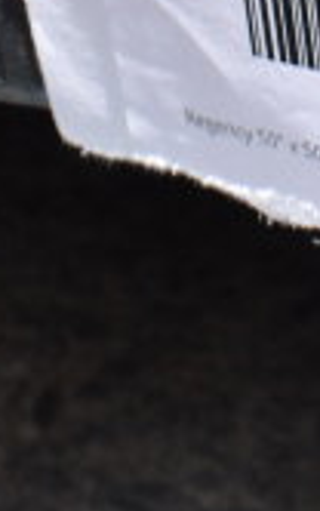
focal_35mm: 152
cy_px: -362
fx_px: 2117
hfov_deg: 8.3
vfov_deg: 12.7
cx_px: 600
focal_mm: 18
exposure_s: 1/200
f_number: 7.1
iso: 200
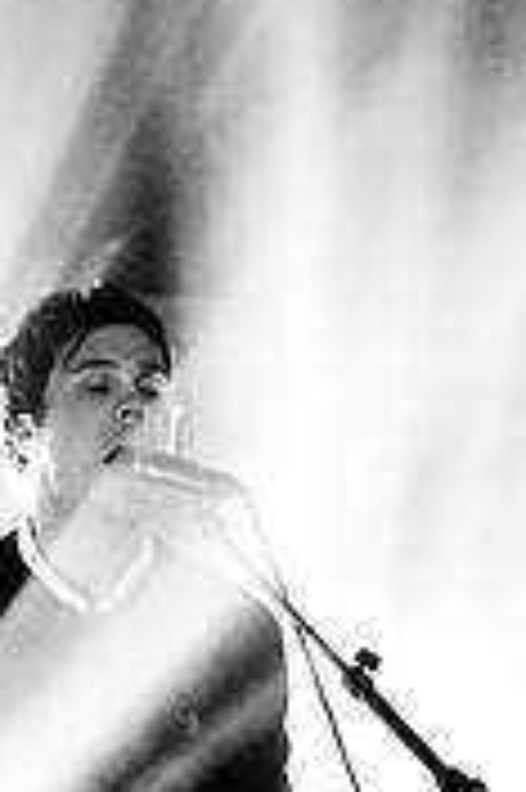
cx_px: 11
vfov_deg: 17.7
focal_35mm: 115
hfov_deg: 11.8
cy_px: 585
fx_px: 2525
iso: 1000
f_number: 1.8
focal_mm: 30
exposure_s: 1/60
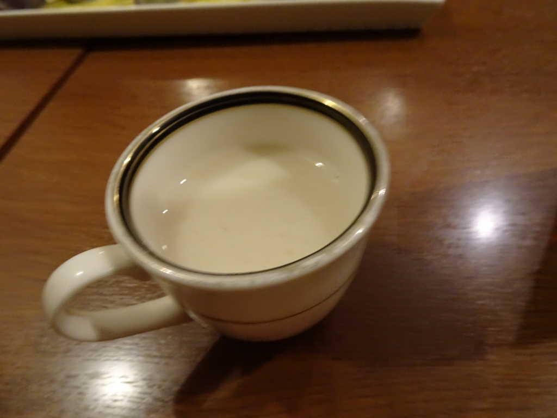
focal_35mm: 24
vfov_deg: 56.8
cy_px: 209
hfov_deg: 71.6
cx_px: 278
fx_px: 386
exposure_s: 1/15
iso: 800
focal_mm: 4.1
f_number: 3.5
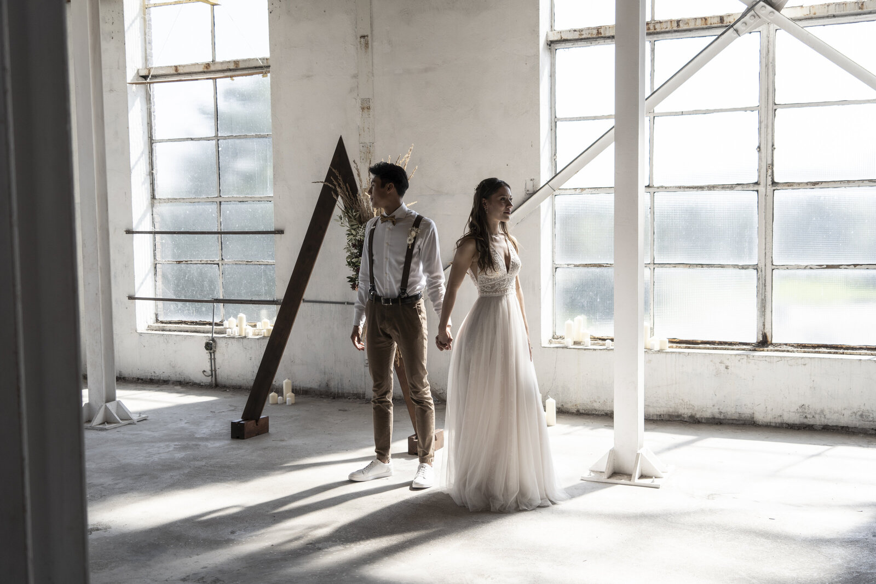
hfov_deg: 49.5
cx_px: 438
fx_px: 949
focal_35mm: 39
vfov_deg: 34.2
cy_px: 292
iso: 100
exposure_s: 1/250
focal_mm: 39
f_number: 5
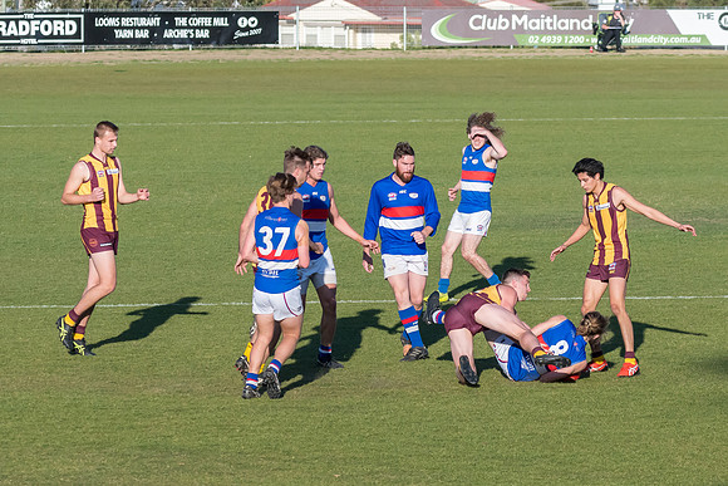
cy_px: 291
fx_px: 6847
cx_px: 442
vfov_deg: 4.1
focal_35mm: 339
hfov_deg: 6.1
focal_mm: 150
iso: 800
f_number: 8
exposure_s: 1/3200
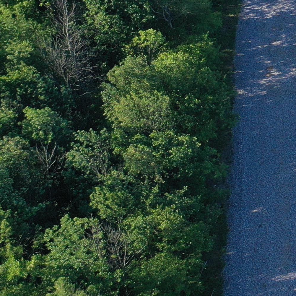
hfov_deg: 10.7
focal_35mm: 130
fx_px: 1258
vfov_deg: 13.0
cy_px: -77
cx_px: 790
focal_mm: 10.26
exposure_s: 1/500
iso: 100
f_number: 3.5
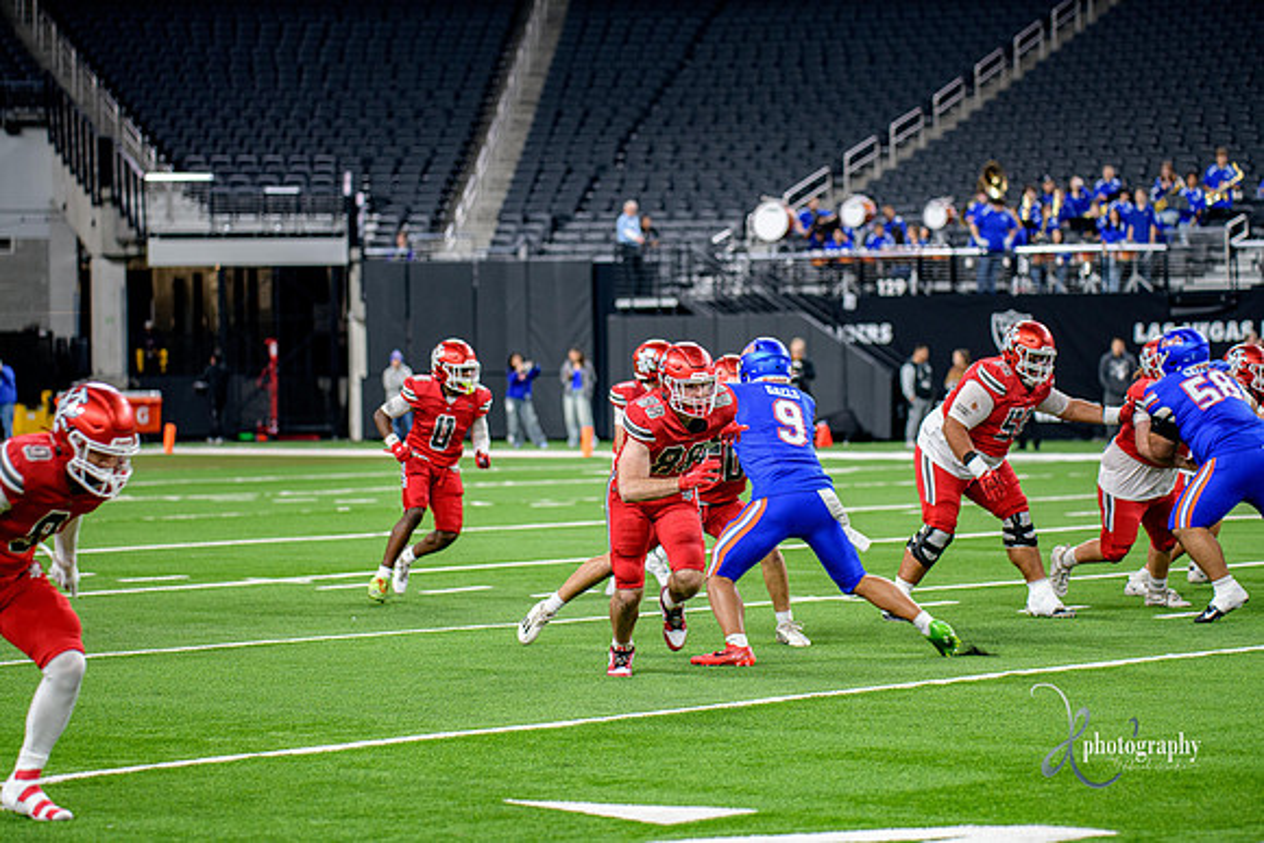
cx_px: 632
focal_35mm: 125
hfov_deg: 16.4
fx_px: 4390
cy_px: 422
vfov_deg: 11.0
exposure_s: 1/400
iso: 1000
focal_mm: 125
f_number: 2.8
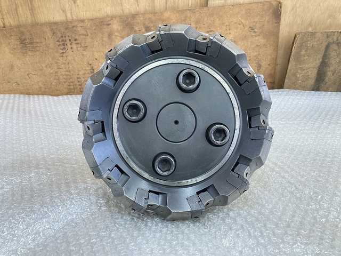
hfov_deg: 63.4
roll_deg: -0.6
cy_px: 128
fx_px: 276
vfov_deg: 49.7
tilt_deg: -24.7
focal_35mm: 28
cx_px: 170
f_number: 1.8
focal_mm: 3.99
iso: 320
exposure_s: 1/40
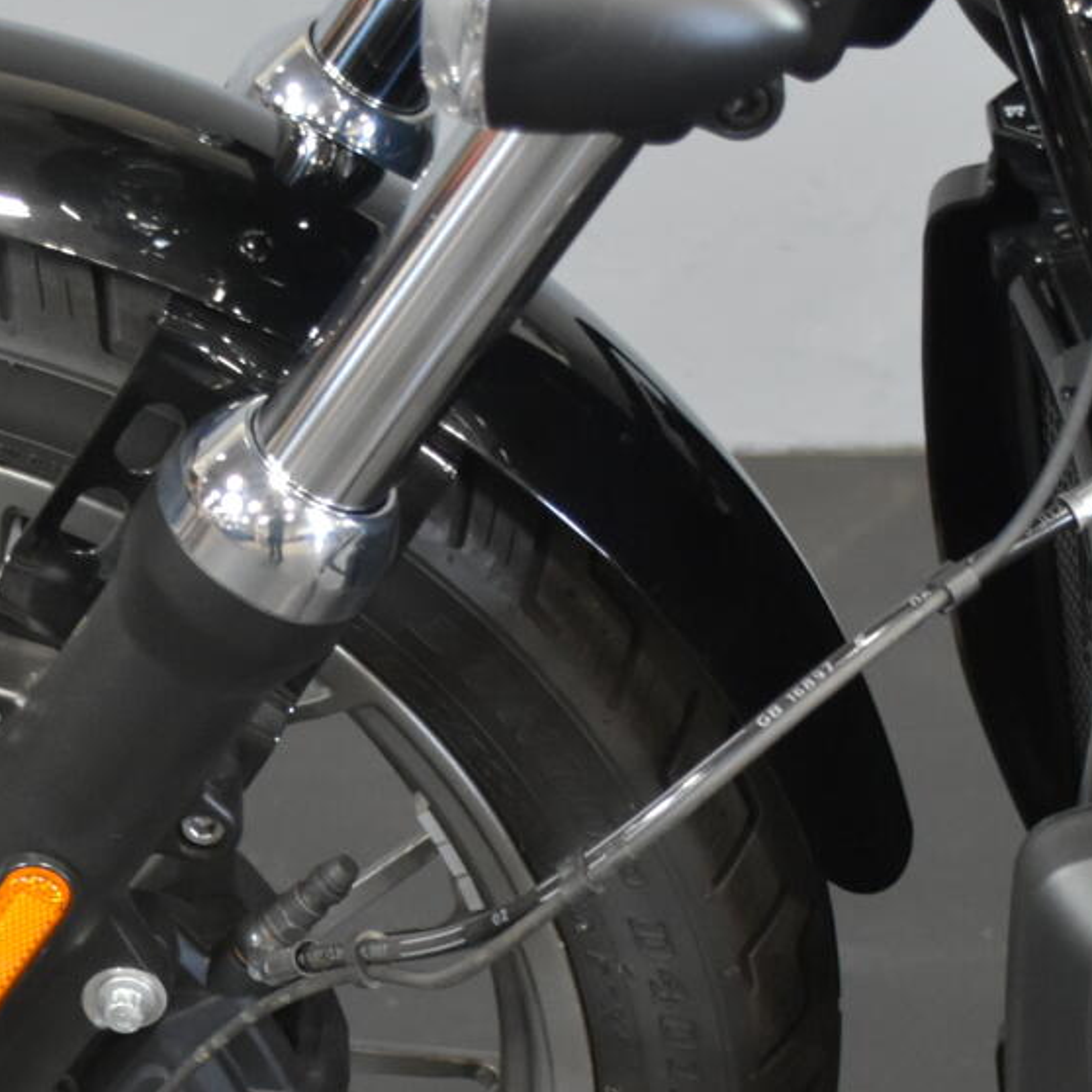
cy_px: 886
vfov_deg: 13.1
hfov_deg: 13.1
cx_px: 290
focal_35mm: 133
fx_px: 4730
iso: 1600
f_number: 4.5
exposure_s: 1/20
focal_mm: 29
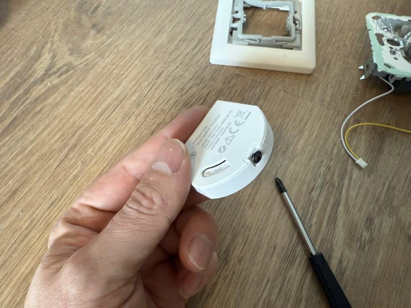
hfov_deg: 71.6
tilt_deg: -66.4
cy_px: 154
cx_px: 206
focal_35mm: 24
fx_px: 285
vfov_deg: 56.8
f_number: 2.2
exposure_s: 1/80
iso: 320
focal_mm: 2.22
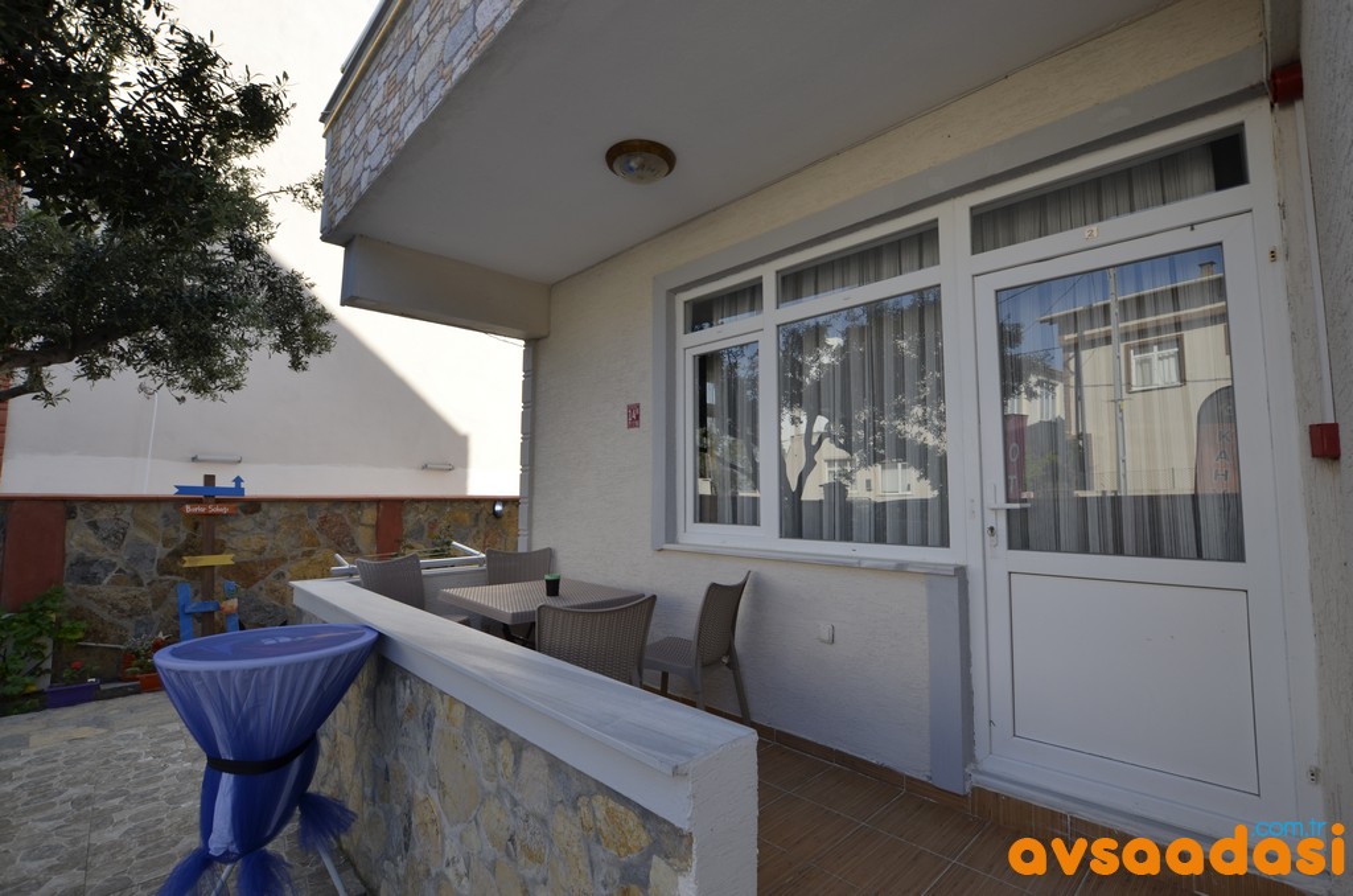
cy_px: 448
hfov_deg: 100.5
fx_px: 563
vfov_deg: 77.1
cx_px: 676
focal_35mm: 15
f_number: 8
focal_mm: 10
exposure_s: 1/250
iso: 200
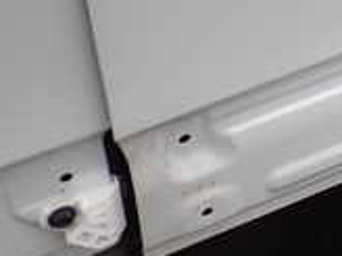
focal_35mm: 110
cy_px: -167
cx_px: 573
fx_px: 1087
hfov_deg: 15.8
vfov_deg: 12.6
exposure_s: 1/500
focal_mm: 5.4
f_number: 3.2
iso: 100
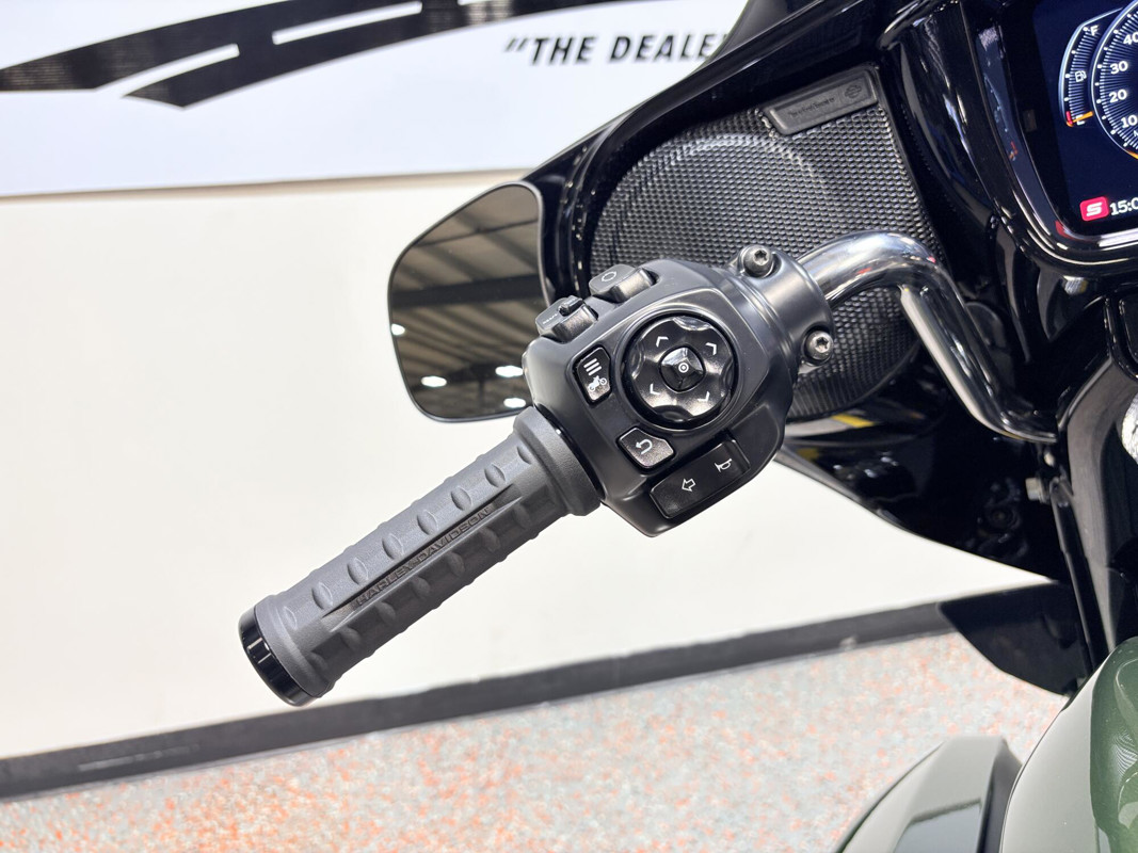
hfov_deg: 67.3
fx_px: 855
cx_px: 569
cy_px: 426
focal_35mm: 26
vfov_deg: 53.1
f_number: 1.6
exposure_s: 1/120
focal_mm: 5.96
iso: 50
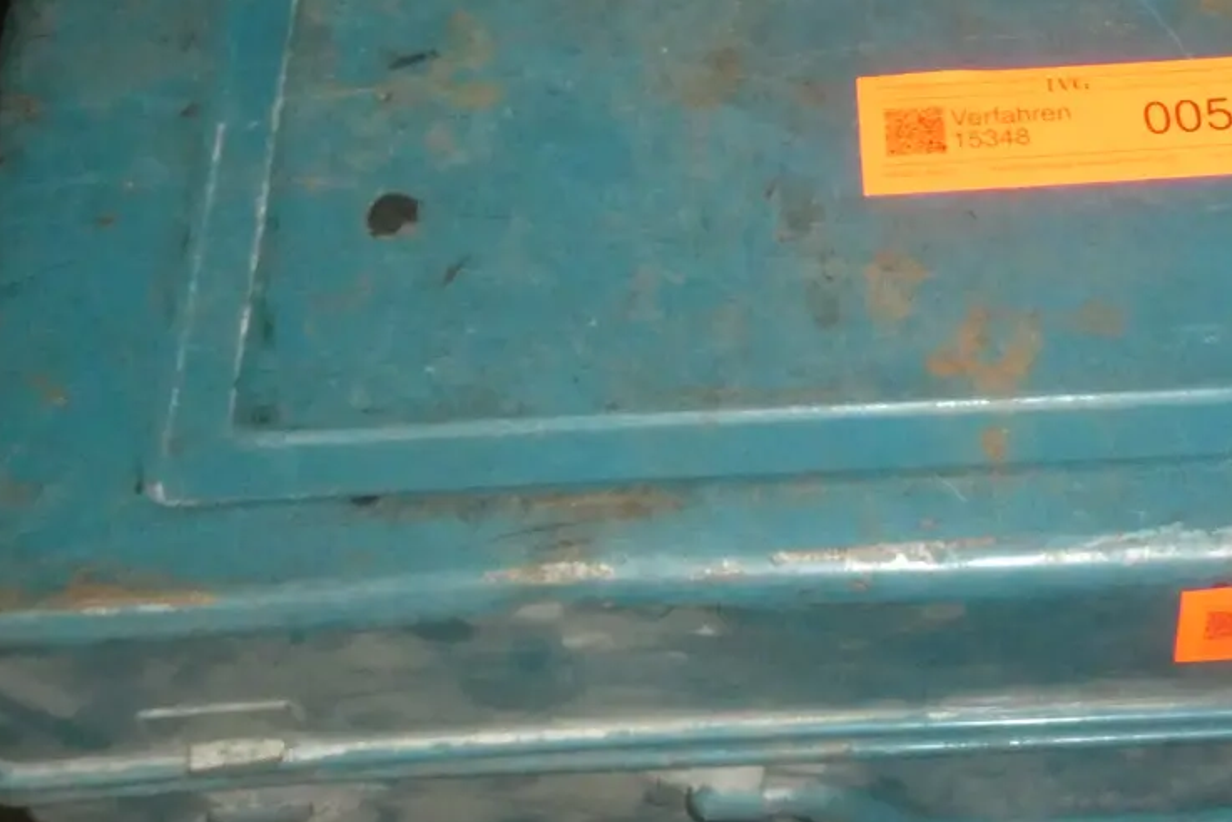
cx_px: 970
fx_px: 2225
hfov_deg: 30.3
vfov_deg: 20.8
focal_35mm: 65
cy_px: 194
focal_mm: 4.3
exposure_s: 1/60
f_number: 3.3
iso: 800
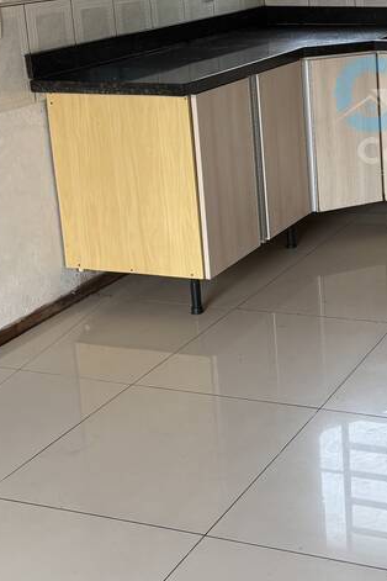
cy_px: 132
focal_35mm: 62
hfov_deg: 20.9
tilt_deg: -12.8
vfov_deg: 31.7
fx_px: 1000
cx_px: 422
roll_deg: +2.0
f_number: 1.6
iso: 64
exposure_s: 1/121
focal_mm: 5.96
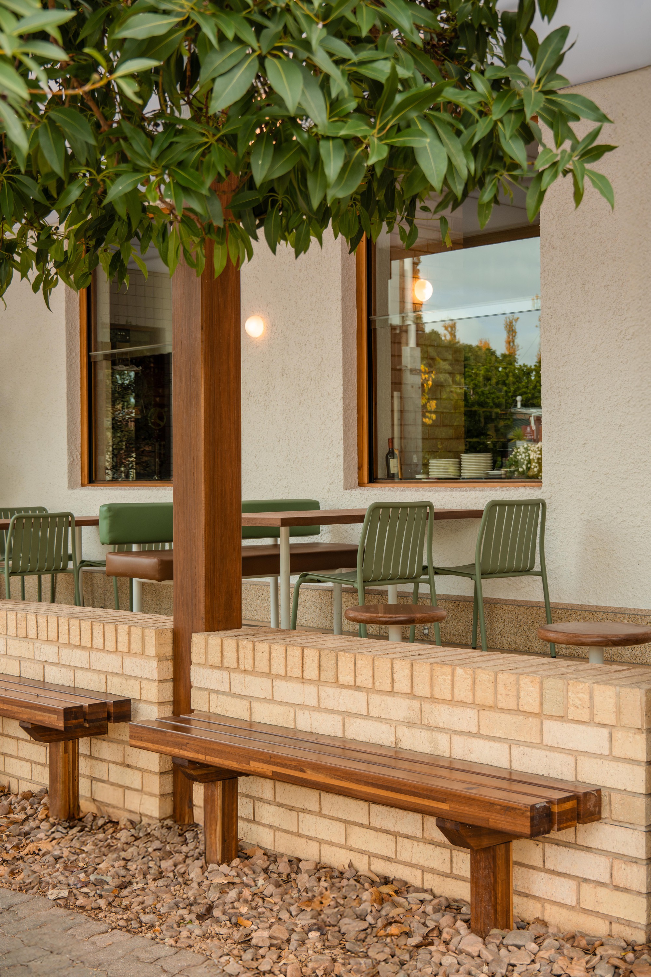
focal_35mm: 50
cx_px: 326
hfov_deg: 27.0
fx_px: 1356
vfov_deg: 39.6
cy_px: 488
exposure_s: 1/200
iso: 800
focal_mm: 50
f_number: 7.1
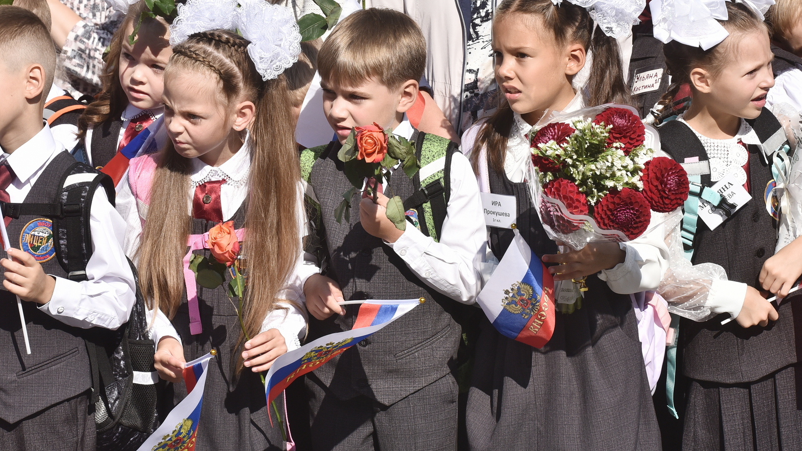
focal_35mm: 200
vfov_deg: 6.1
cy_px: 216
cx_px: 402
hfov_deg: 10.8
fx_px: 4253
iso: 800
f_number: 11
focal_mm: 190
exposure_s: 1/1600
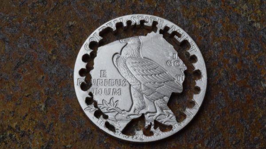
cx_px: 133
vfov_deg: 14.7
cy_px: 74
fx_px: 578
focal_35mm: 82
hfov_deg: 25.9
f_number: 32
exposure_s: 1/13
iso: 500
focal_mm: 52
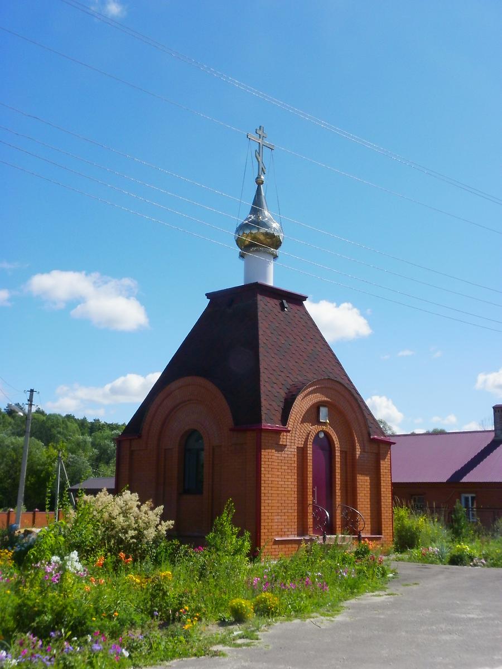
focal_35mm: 45
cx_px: 251
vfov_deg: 42.1
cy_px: 334
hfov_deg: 32.2
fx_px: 870
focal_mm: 7.9
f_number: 7.1
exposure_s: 1/320
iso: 100
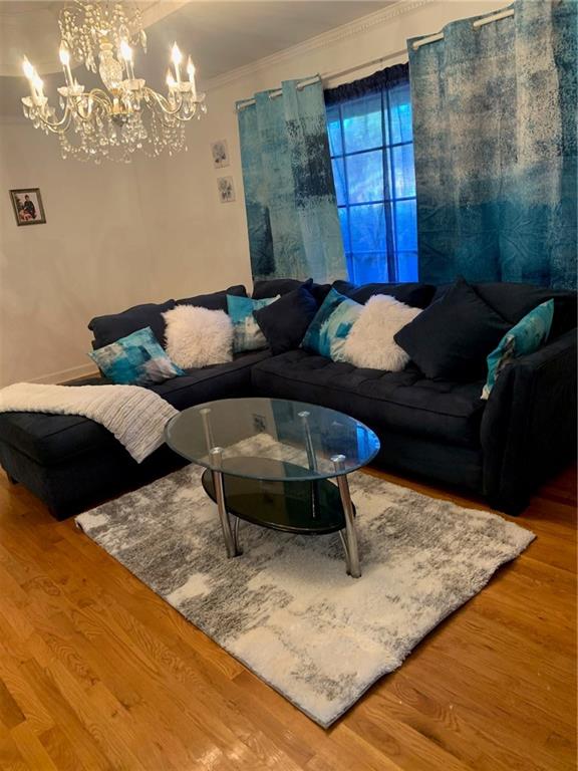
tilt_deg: -16.8
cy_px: 386
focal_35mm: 26
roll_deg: +7.8
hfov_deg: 53.1
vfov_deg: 67.3
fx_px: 579
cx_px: 289
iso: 250
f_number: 1.8
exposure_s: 1/60
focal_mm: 4.25
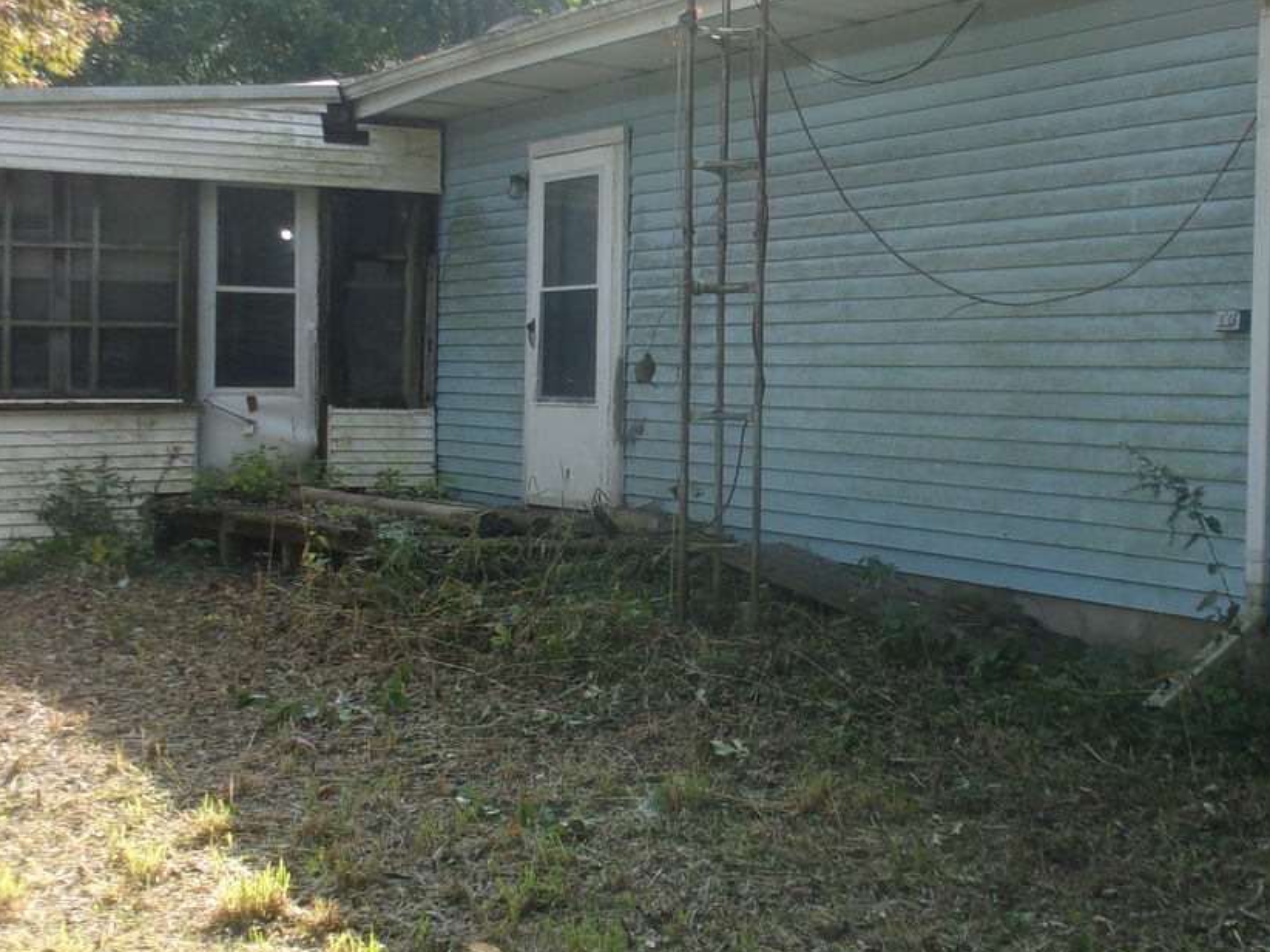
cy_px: 386
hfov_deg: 38.8
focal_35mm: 49
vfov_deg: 29.6
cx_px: 759
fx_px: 1797
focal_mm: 5.1
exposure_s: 1/180
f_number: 3.9
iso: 80
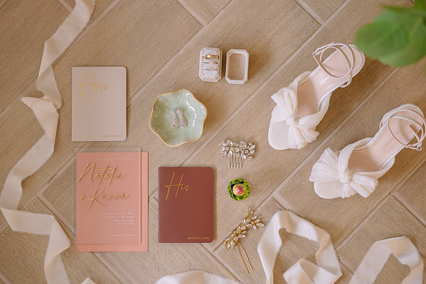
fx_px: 604
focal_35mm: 51
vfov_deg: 26.5
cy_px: 142
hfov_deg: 38.9
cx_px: 213
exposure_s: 1/250
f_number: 2.8
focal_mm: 50
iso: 1600
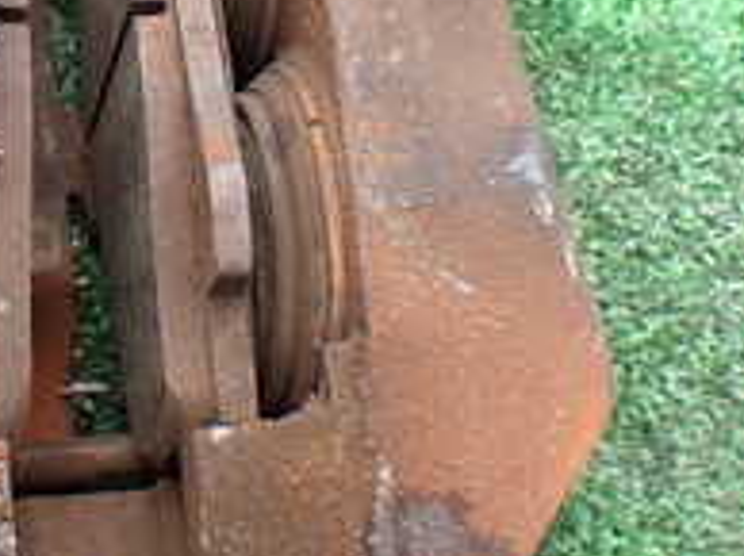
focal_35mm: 93
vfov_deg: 15.7
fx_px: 1996
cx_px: 50
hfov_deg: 20.6
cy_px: 96
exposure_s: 1/160
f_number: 3.2
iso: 100
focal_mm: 5.4
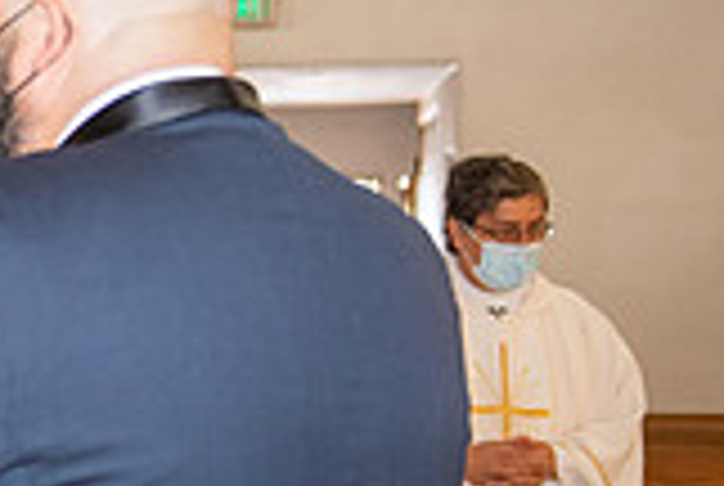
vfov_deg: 9.5
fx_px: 2901
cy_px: 488
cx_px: -531
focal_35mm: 144
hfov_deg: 13.0
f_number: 2.8
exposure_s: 1/160
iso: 1000
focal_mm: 40
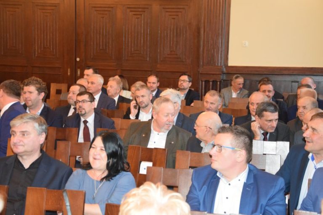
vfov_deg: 18.2
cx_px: 162
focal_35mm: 75
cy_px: 108
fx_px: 673
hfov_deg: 27.0
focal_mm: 50
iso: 3200
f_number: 5
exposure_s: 1/60
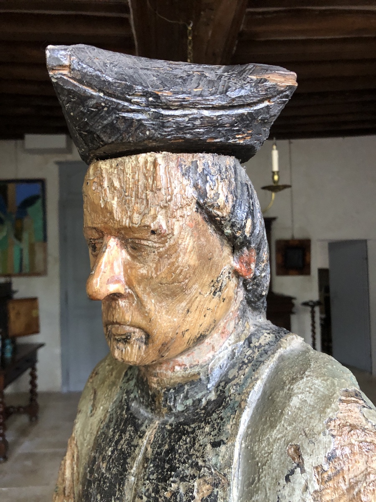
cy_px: 251
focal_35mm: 28
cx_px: 188
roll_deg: +1.2
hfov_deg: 49.7
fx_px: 406
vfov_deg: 63.4
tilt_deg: +2.5
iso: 100
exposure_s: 1/15
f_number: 1.8
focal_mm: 4
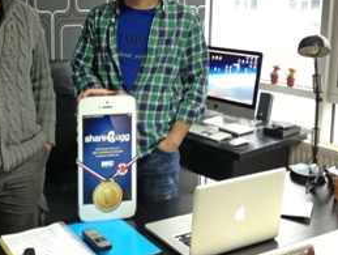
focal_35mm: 57
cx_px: 85
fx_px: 557
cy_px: 78
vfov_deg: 25.5
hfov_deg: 33.1
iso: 125
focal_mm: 4.13
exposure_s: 1/20
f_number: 2.4
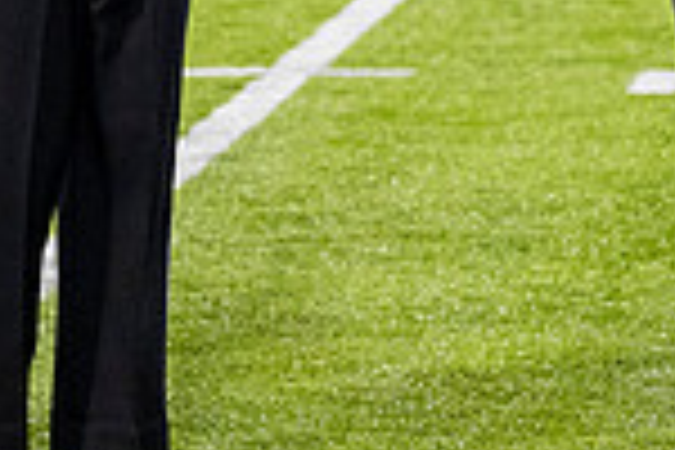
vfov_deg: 3.4
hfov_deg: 5.1
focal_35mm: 406
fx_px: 7612
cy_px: -342
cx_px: 670
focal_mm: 70
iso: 500
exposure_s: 1/500
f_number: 2.8
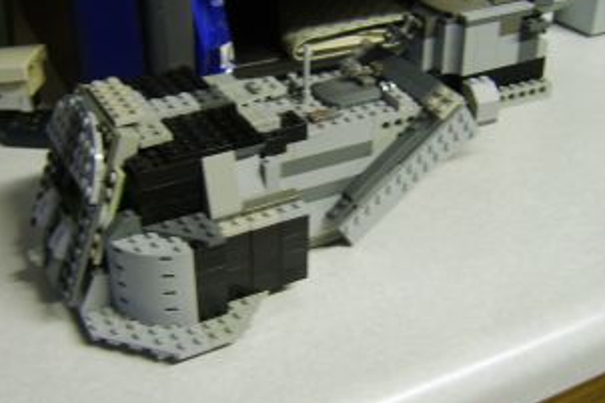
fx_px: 689
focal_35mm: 41
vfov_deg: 32.5
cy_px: 172
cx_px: 302
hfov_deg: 47.4
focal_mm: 8.13
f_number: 2.7
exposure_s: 1/8
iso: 71
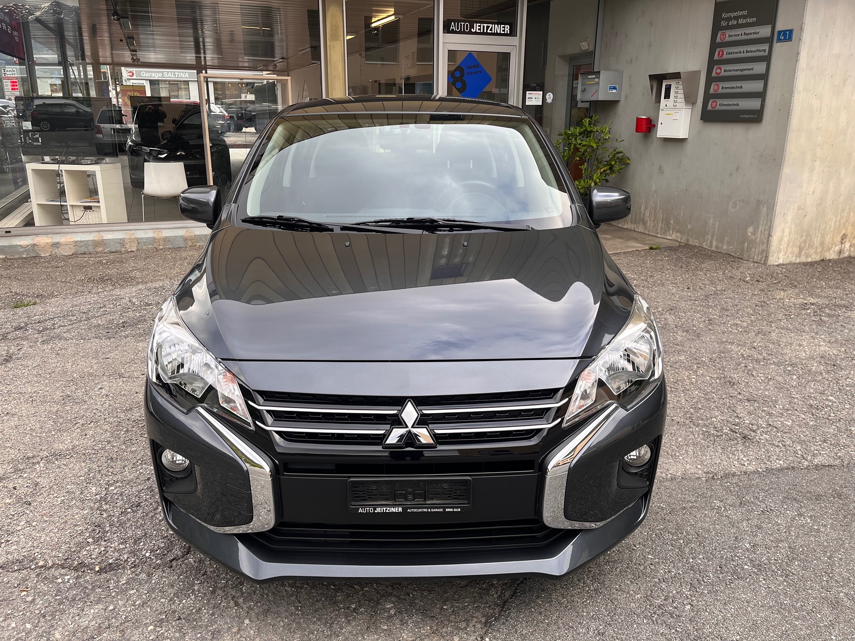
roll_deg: -0.2
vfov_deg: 53.1
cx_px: 428
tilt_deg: -18.0
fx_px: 642
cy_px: 320
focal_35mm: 26
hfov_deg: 67.3
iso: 40
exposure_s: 1/207
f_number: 1.6
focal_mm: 5.1
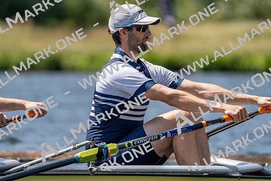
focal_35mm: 500
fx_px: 3765
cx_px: 136
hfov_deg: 4.1
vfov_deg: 2.8
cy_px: 90
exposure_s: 1/2000
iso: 320
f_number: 6.3
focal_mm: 500
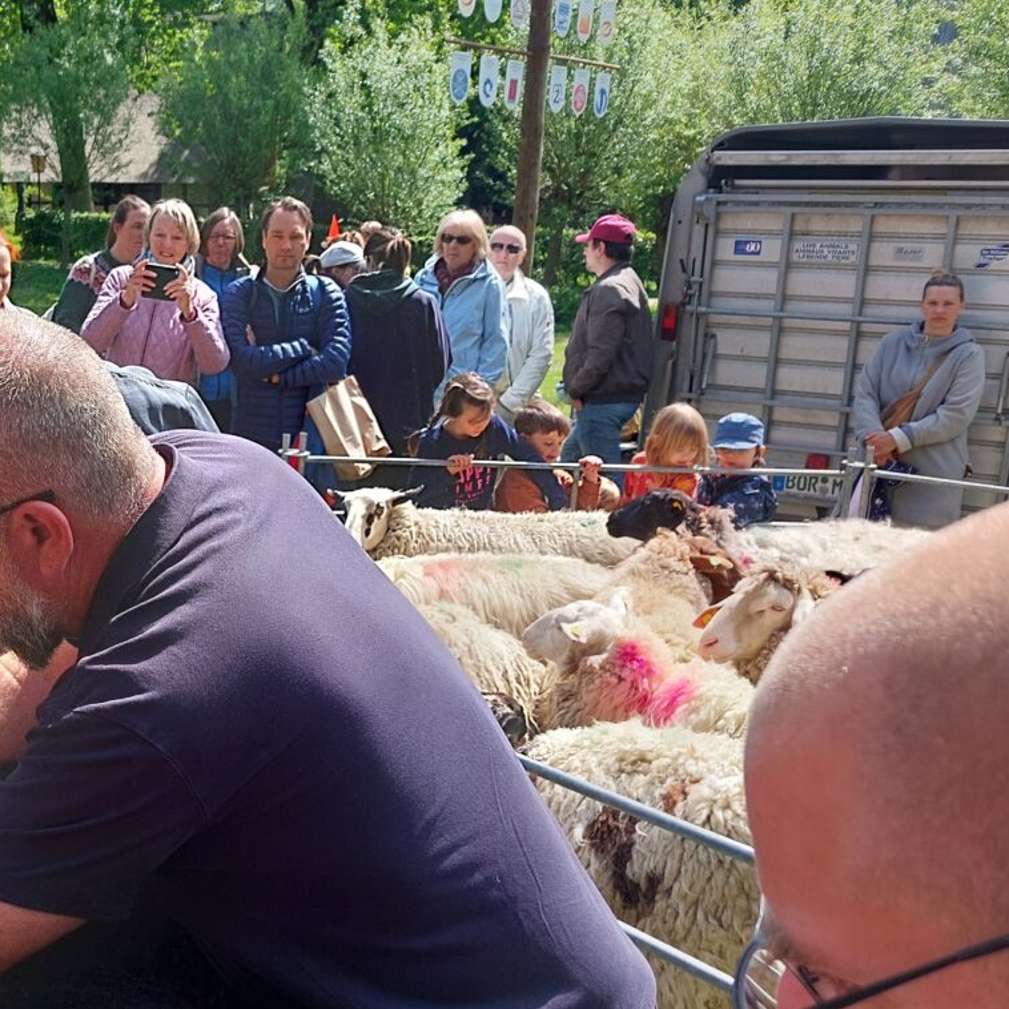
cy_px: 548
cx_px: 76
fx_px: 1418
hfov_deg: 36.4
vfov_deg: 39.1
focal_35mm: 43
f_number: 1.8
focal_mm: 5.23
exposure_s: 1/309
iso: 25
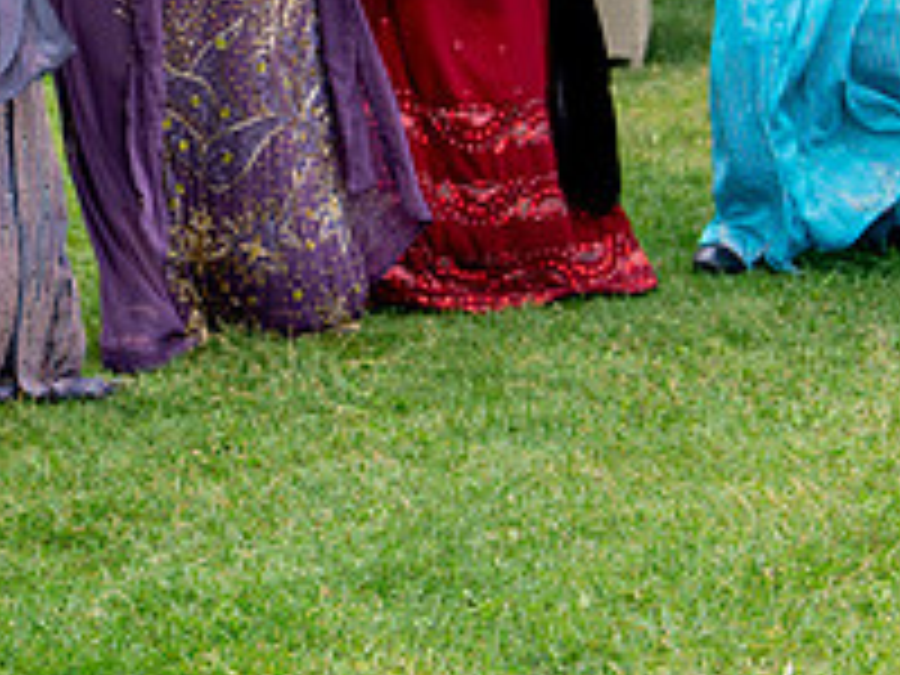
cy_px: -334
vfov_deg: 8.9
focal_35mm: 163
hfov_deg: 11.8
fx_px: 4238
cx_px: -259
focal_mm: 47
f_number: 2.8
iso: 100
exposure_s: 1/400
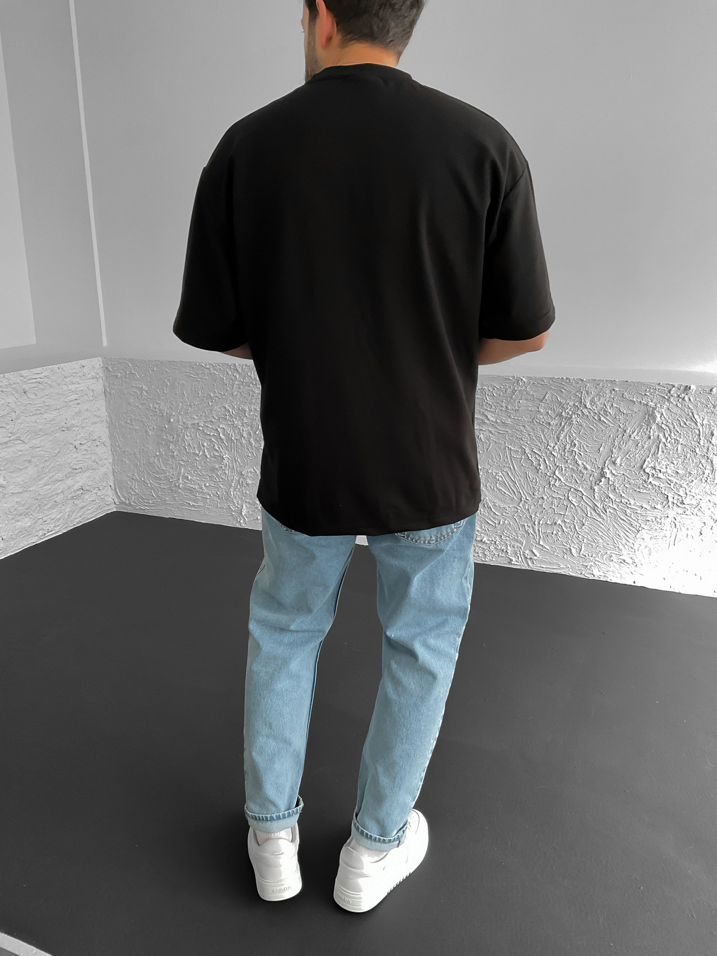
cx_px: 358
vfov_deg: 61.7
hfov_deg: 48.2
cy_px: 478
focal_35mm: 29
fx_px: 801
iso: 64
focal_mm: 3
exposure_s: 1/105
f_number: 1.8
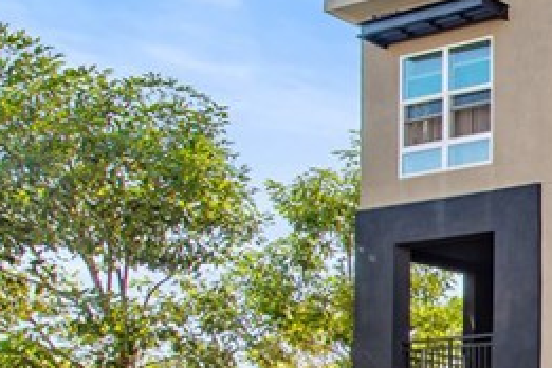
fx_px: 843
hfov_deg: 20.5
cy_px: 276
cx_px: 1055
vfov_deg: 24.3
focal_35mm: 55
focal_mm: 14
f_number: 9
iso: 200
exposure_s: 1/320
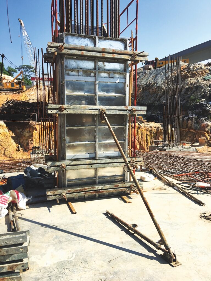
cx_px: 106
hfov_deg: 48.2
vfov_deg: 61.7
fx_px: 236
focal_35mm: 29
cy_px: 140
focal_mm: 4.15
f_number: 2.2
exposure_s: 1/1399
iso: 25
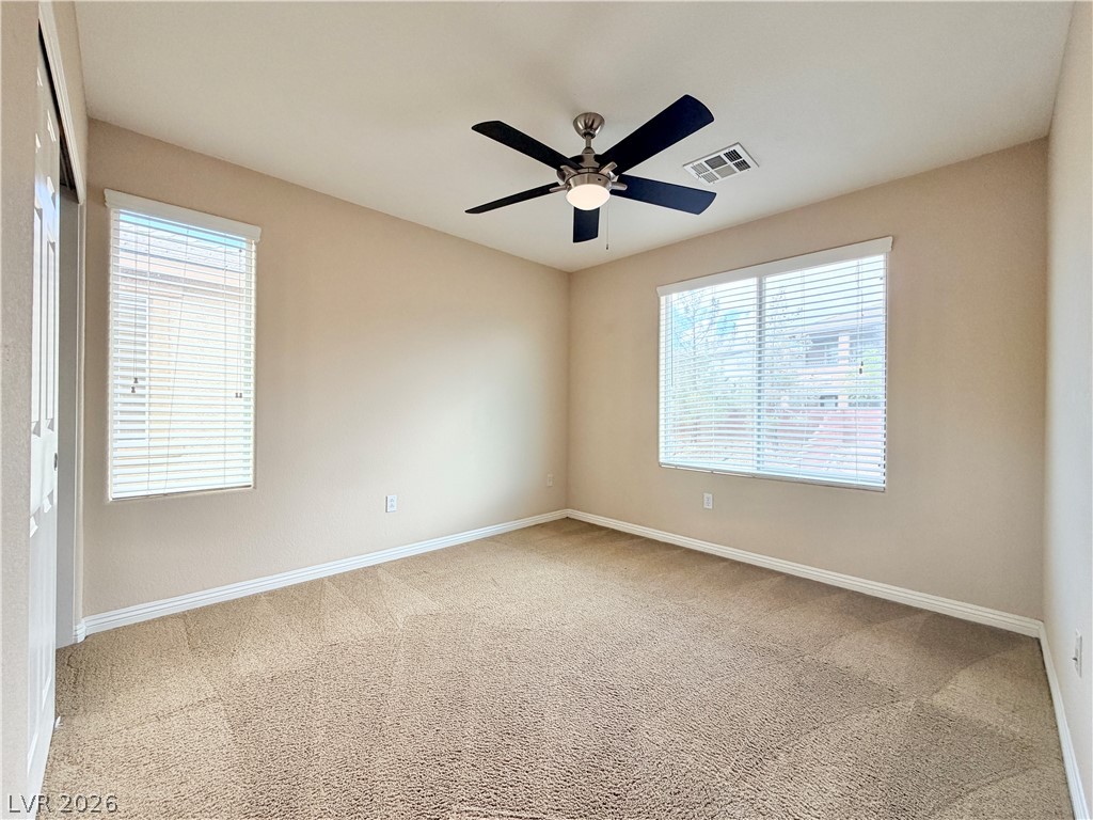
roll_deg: -0.1
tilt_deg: -0.5
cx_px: 546
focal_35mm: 14
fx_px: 442
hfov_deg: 102.1
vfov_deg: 85.7
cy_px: 410
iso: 80
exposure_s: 1/121
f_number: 2.2
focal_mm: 2.22
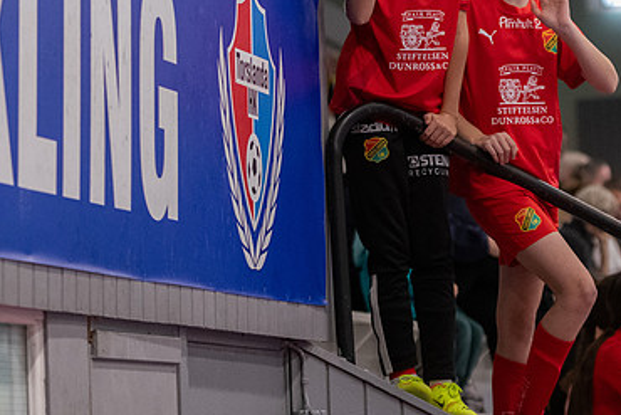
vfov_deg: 5.6
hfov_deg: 8.3
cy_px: 135
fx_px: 4262
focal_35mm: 247
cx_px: 433
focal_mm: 100
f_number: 3.2
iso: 8000
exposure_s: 1/500
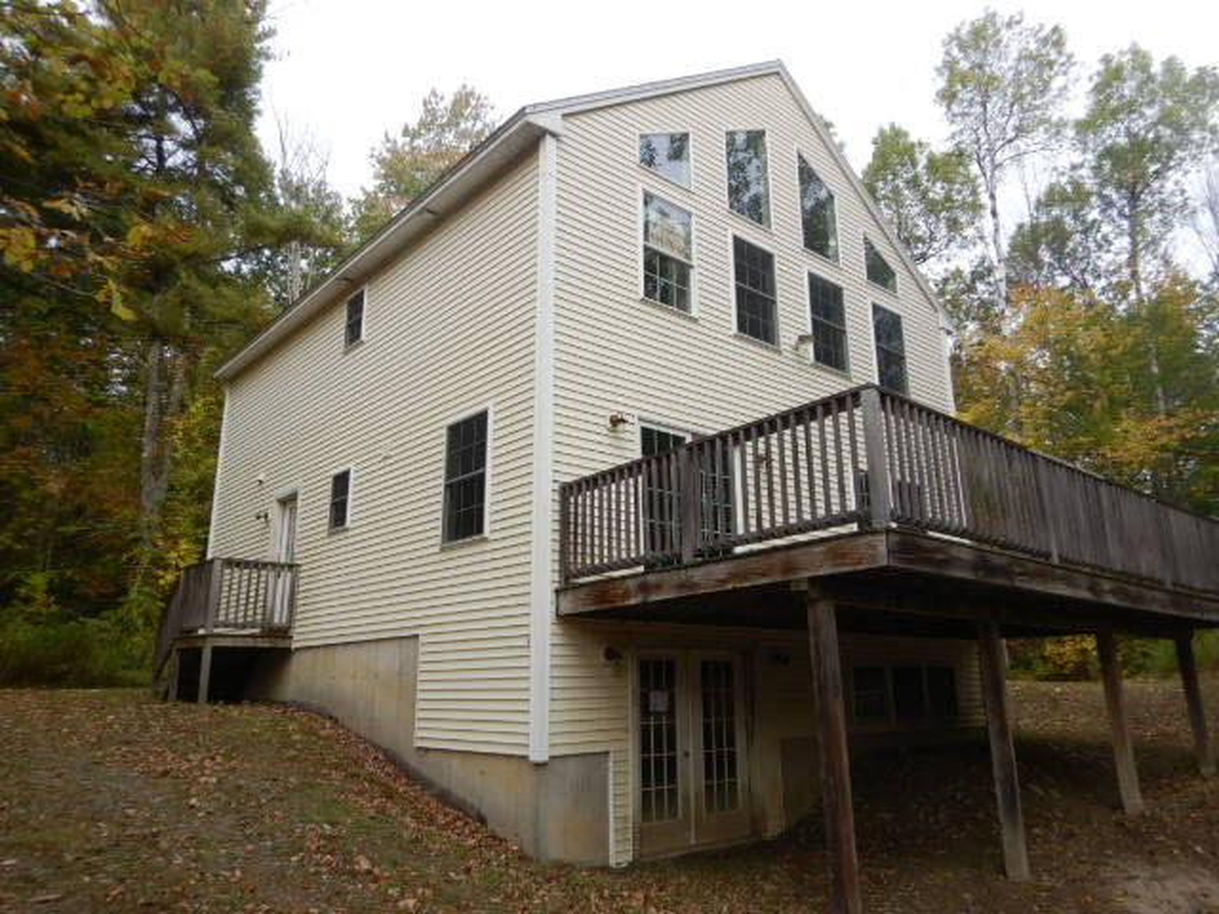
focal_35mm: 24
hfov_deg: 71.6
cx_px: 610
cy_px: 457
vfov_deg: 56.8
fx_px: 845
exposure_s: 1/500
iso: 125
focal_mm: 4.3
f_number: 2.8
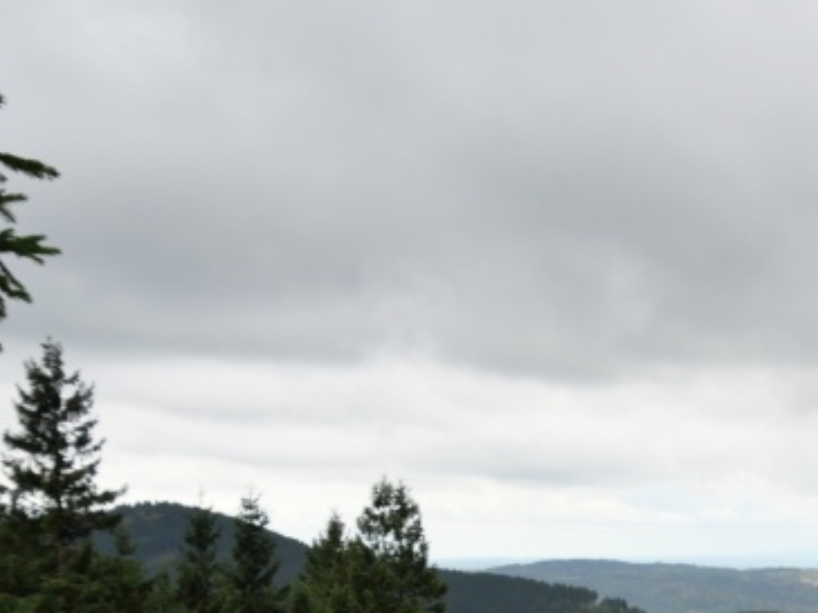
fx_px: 1560
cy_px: 658
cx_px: 798
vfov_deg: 21.2
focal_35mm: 66
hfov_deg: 27.8
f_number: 5.6
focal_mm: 15
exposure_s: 1/200
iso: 200
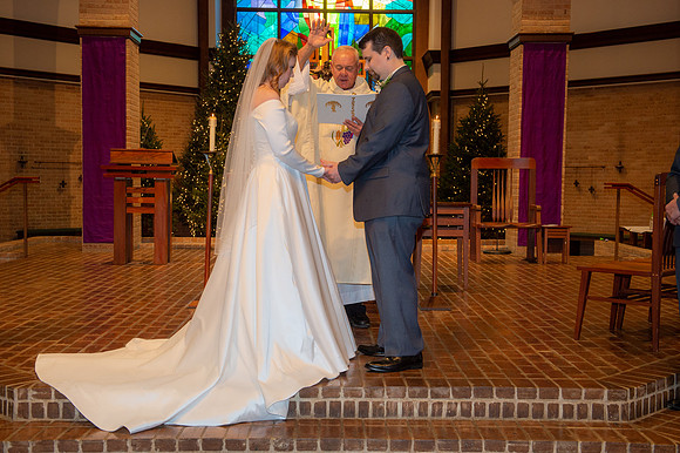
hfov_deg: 40.4
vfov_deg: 27.5
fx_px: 924
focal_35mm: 49
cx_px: 340
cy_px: 226
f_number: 5.6
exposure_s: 1/125
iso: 1600
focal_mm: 48
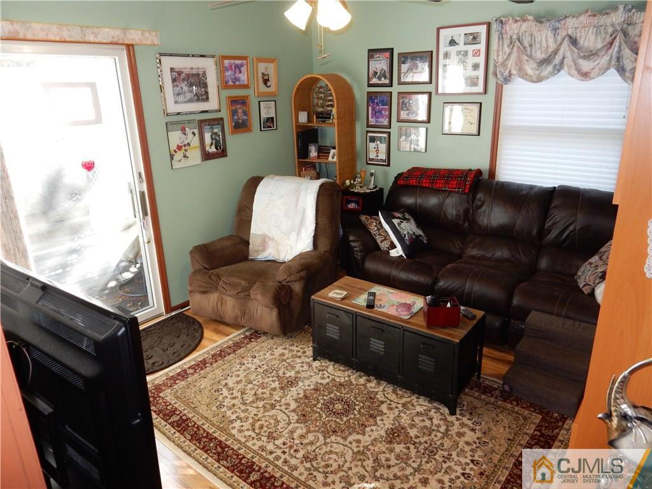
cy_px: 244
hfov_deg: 69.4
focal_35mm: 25
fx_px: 471
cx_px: 326
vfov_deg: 54.9
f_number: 3.7
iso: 250
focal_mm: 4.5
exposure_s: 1/30
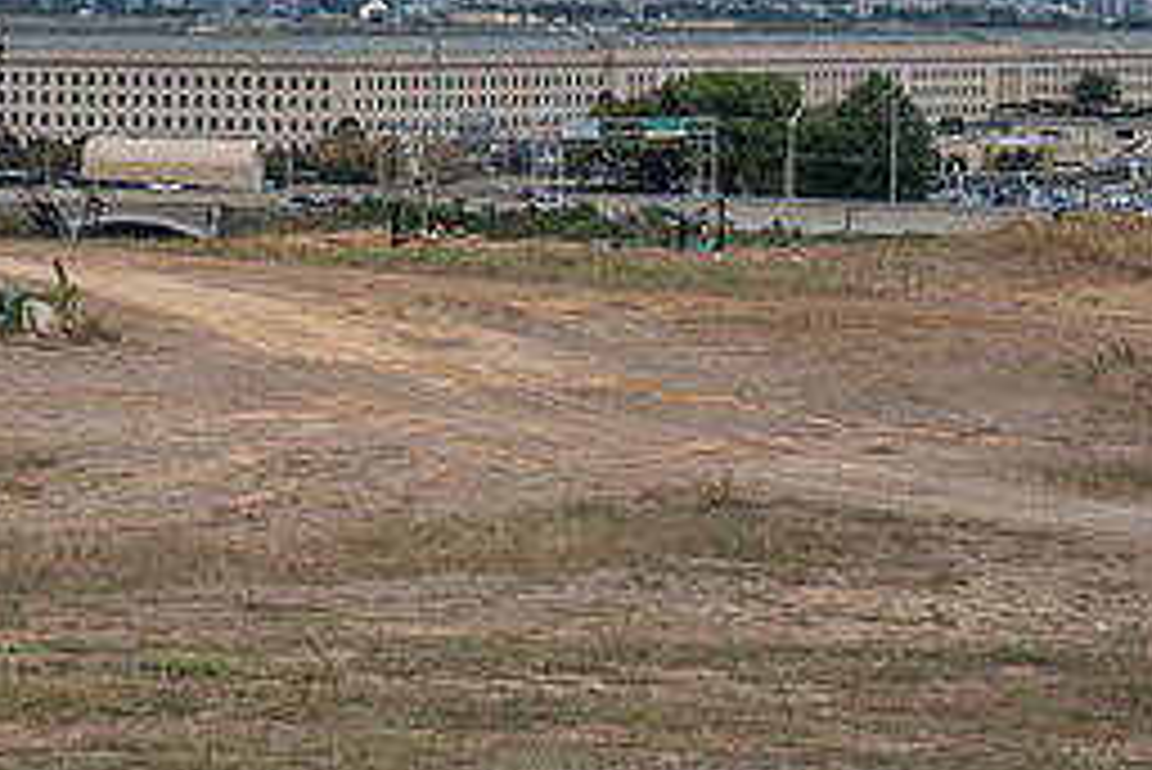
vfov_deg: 11.0
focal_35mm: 124
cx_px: 81
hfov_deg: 16.3
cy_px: 98
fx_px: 3970
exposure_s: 1/100
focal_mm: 46
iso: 400
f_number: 5.6
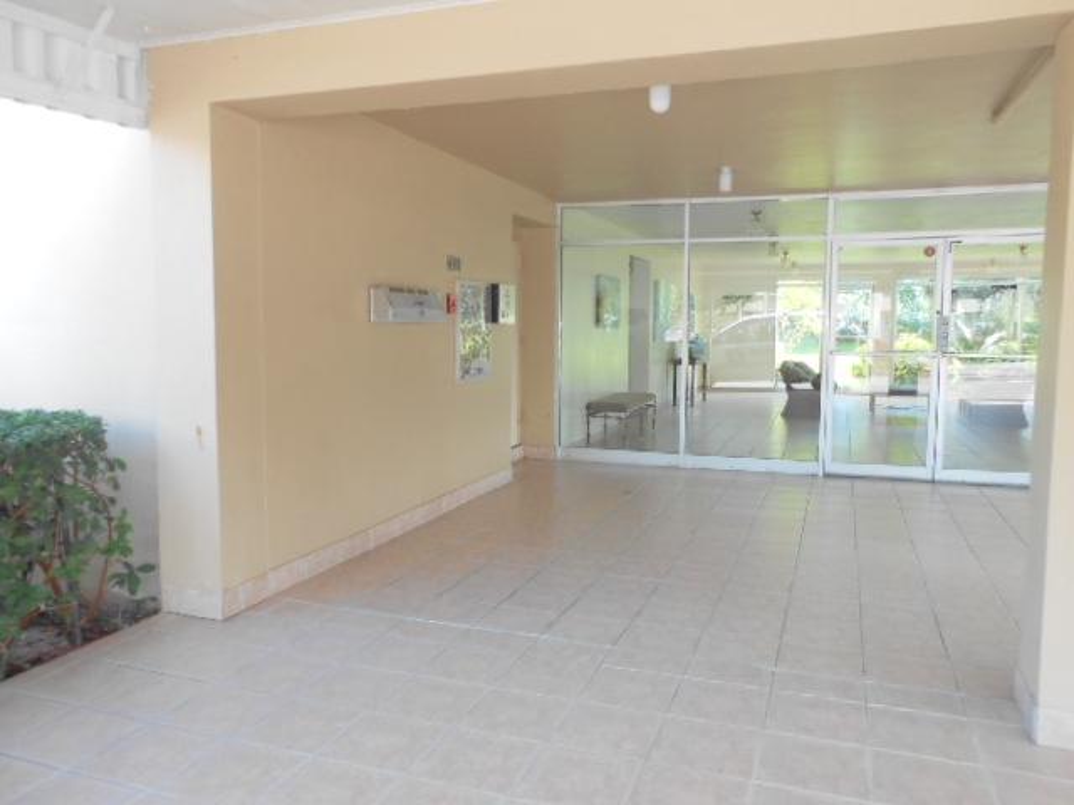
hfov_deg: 67.3
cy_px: 402
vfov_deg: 53.1
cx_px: 537
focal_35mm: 26
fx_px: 807
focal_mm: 4.6
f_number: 3.5
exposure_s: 1/40
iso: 80
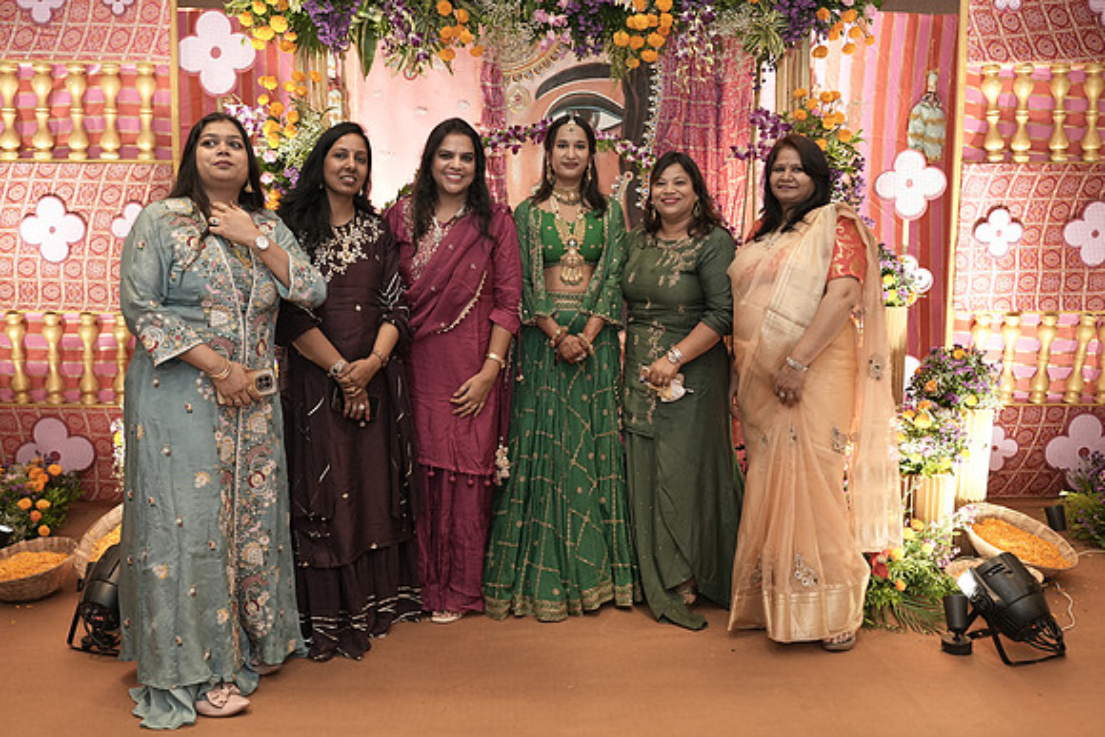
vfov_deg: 37.9
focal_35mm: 35
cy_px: 368
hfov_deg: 54.4
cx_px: 552
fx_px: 1075
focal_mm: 35
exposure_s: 1/160
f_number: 2.2
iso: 800
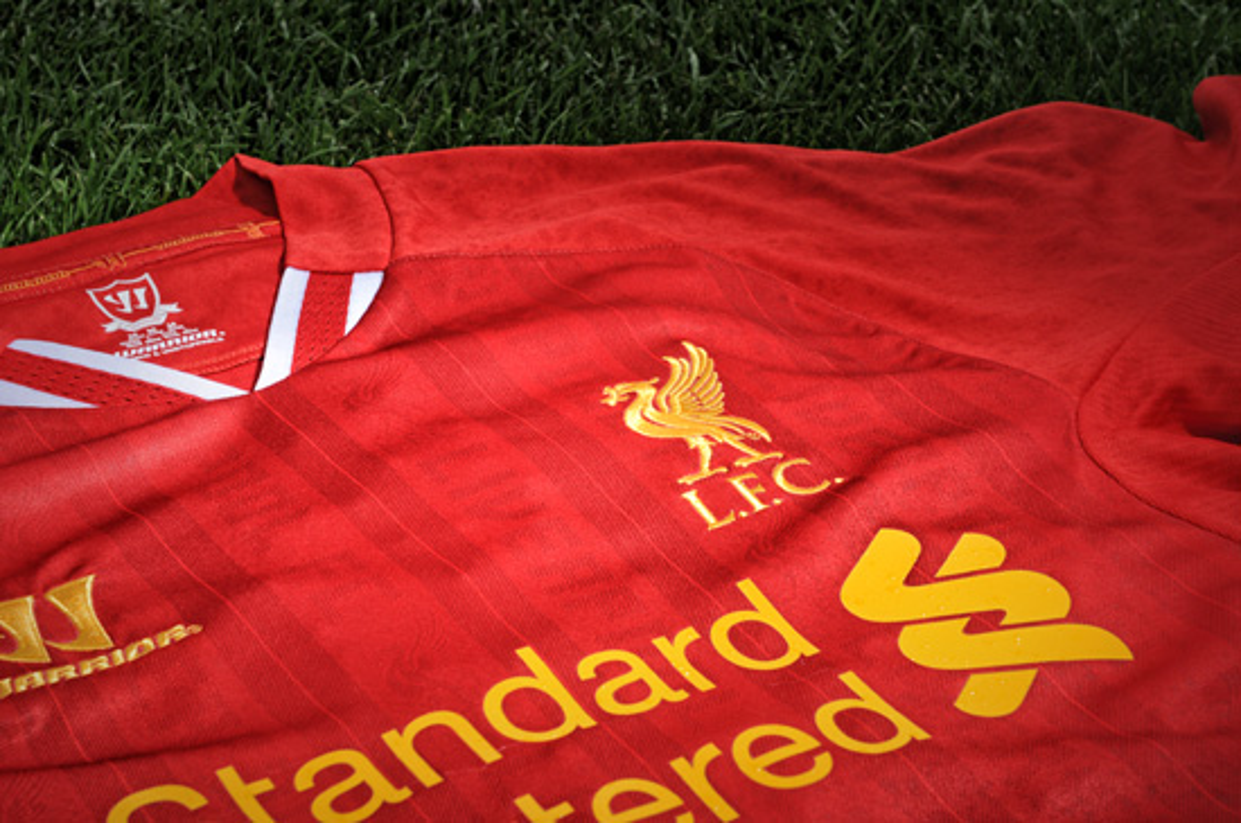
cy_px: 412
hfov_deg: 24.7
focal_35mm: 82
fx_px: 2840
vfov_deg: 16.5
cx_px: 620
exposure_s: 1/125
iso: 200
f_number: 13
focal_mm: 55
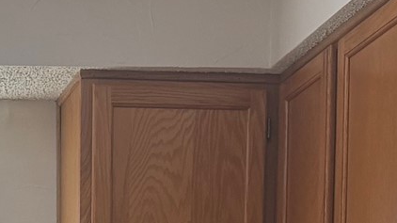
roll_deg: +1.0
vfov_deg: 8.4
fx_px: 1336
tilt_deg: -7.9
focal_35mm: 127
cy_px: 606
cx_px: 29
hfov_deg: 16.6
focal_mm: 6.76
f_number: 1.78
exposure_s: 1/228
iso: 80
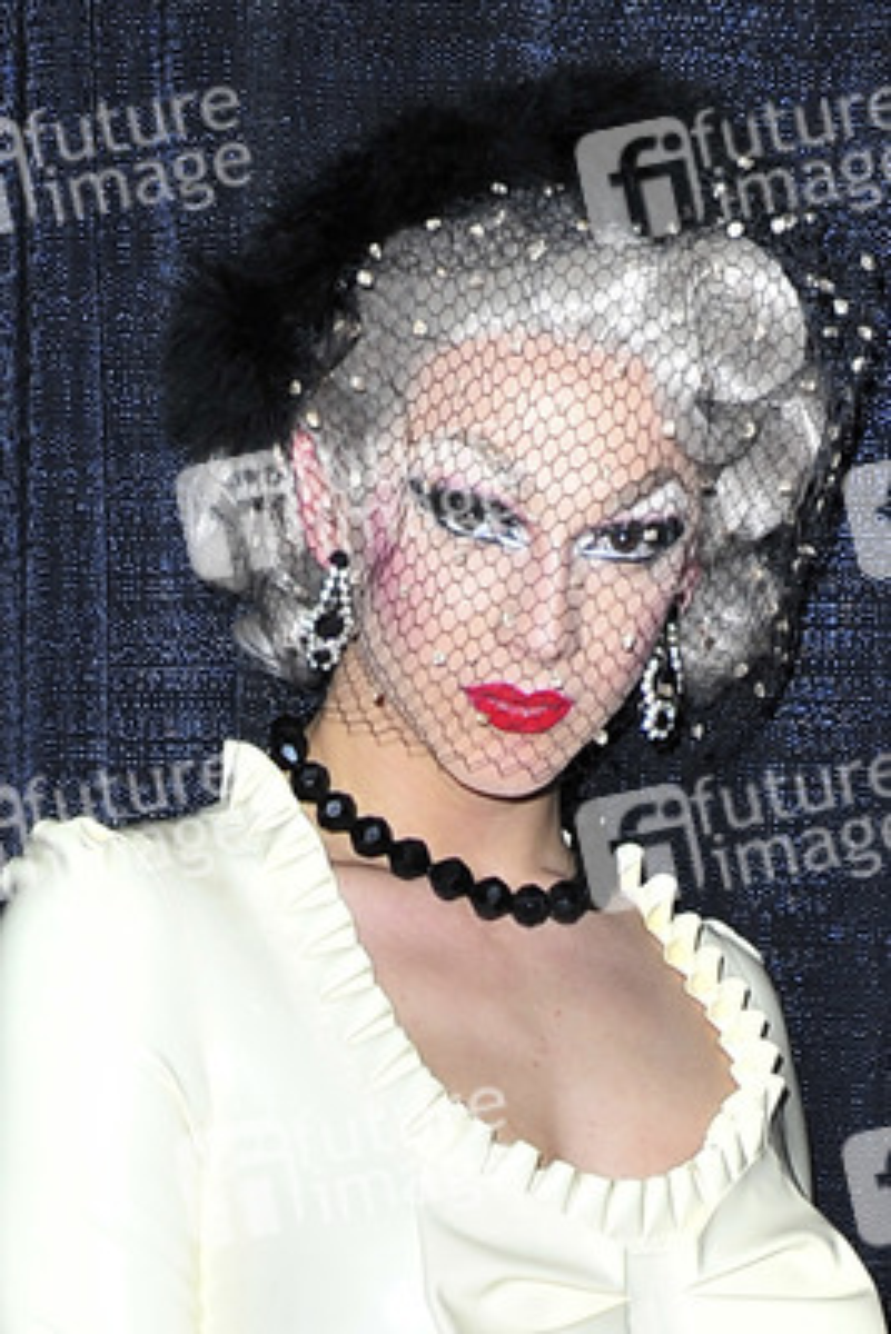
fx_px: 1187
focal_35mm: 32
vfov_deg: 58.7
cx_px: 446
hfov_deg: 41.1
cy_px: 667
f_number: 4
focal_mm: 32
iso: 400
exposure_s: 1/320
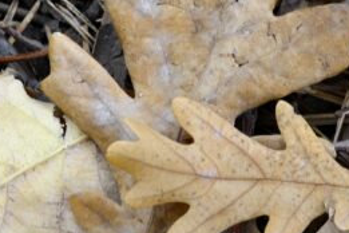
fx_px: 4915
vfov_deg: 2.7
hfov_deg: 4.1
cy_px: 361
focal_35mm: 507
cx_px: 195
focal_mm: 86
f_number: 7.1
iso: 400
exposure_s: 1/40
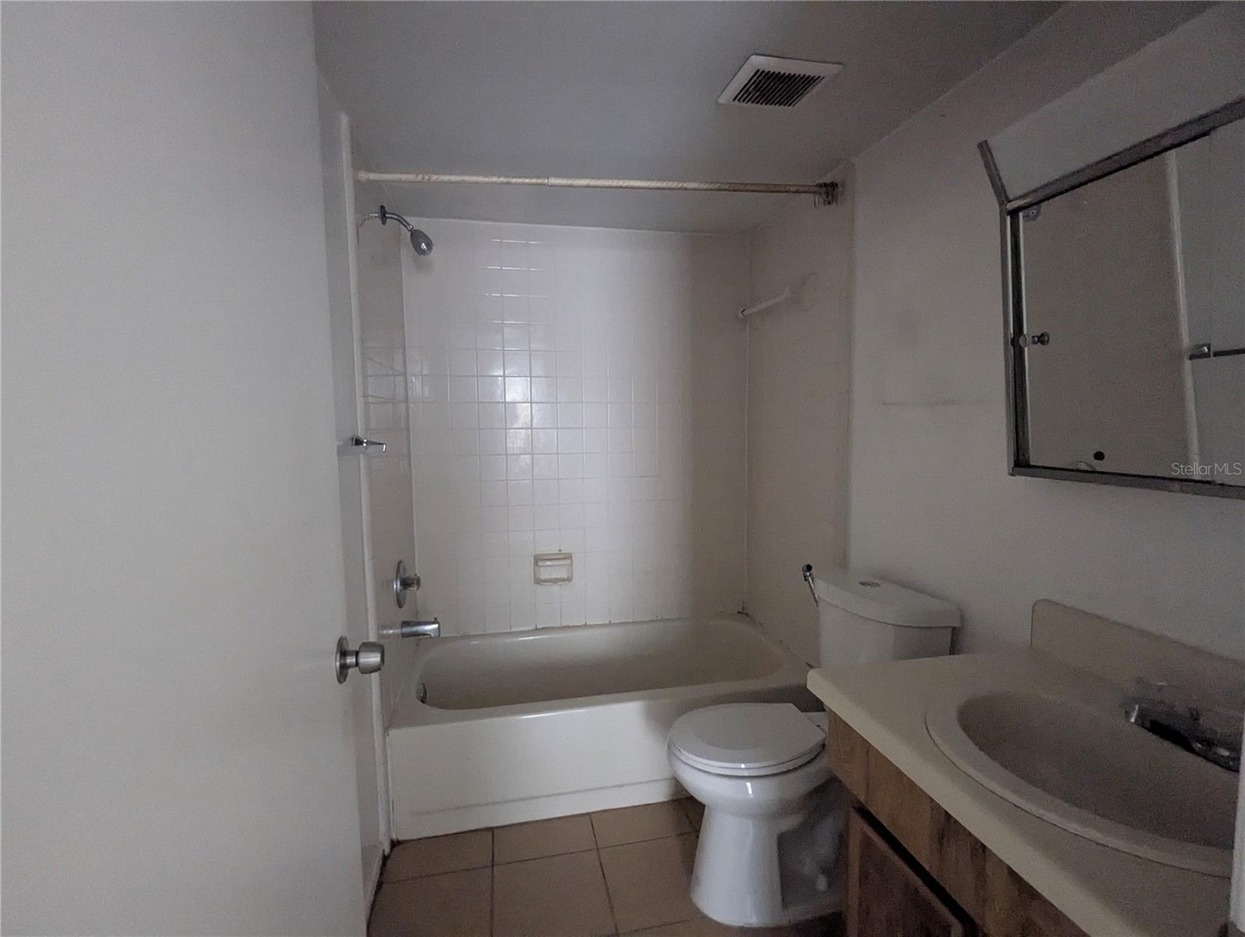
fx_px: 576
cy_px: 468
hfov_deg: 94.4
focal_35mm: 16
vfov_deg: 78.2
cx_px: 622
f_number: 2.2
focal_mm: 2.35
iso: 2593
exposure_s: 1/23.8
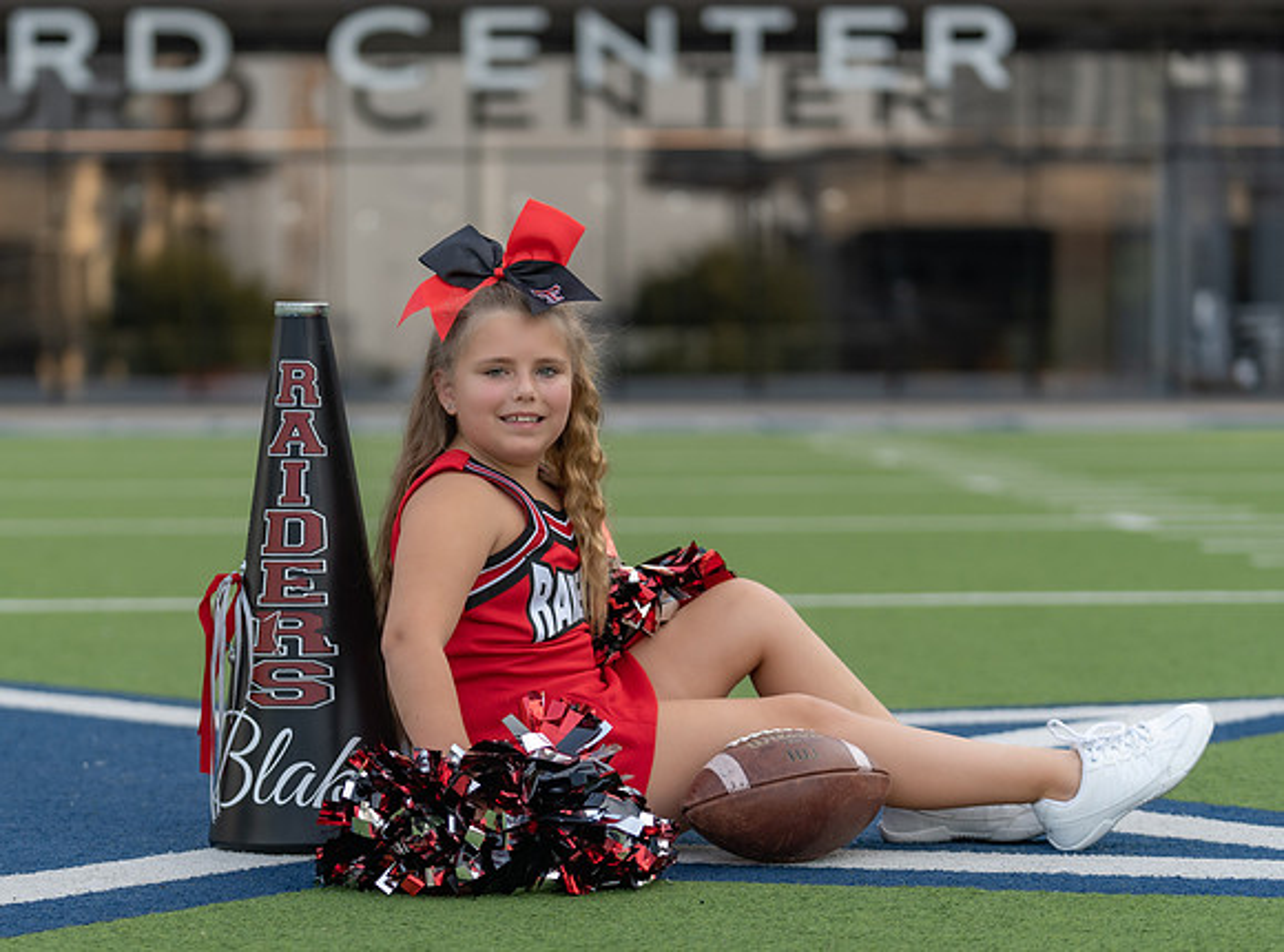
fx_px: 4530
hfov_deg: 16.1
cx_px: 508
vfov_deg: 12.0
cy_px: 598
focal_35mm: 123
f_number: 2.8
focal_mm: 91
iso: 100
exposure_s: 1/320
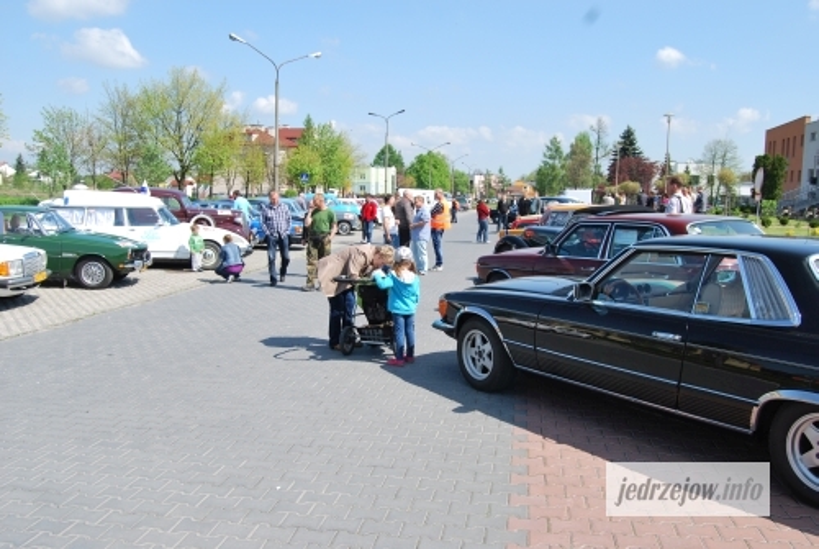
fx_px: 683
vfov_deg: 43.7
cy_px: 274
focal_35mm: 30
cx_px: 410
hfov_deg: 61.9
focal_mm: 20
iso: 100
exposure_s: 1/200
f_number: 7.1
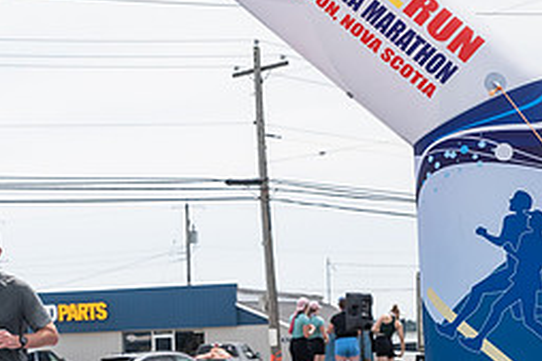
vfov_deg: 10.1
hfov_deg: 14.9
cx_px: -32
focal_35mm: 135
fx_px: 2031
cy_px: 271
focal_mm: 52
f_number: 4
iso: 800
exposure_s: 1/4000
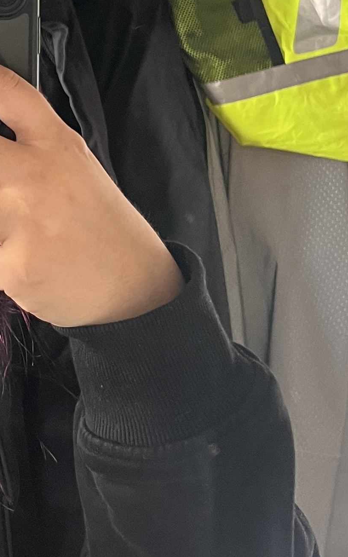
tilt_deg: -5.3
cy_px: 71
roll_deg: -3.9
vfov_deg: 23.8
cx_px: -115
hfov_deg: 14.7
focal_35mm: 85
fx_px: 1290
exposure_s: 1/60
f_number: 1.5
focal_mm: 5.7
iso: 200
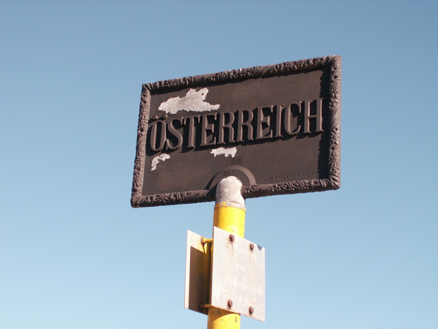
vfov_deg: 21.3
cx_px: 219
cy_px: 164
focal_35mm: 69
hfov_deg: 28.2
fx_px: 873
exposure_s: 1/400
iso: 50
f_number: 3.5
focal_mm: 11.49
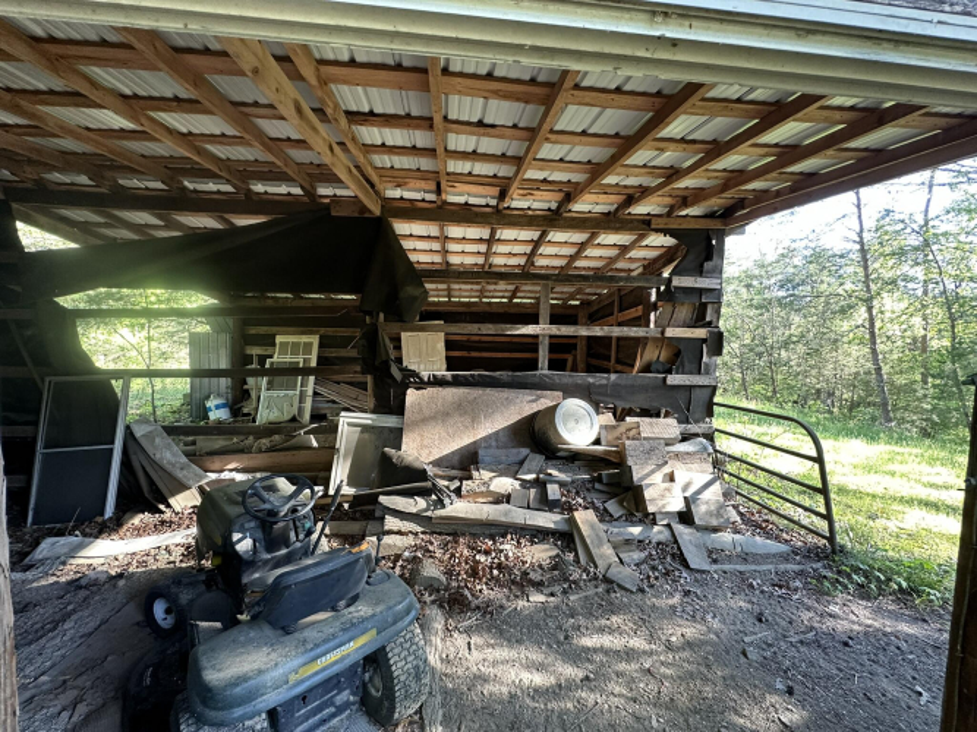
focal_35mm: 14
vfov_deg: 85.7
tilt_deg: -4.1
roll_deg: -1.7
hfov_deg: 102.1
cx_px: 488
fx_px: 395
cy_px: 366
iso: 200
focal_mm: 2.22
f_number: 2.2
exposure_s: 1/99
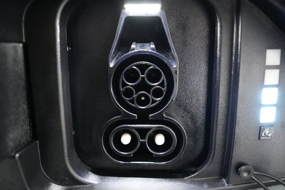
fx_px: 222
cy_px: 95
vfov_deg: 46.4
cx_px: 142
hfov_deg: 65.5
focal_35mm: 28
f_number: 2.8
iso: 8000
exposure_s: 1/60
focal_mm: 28
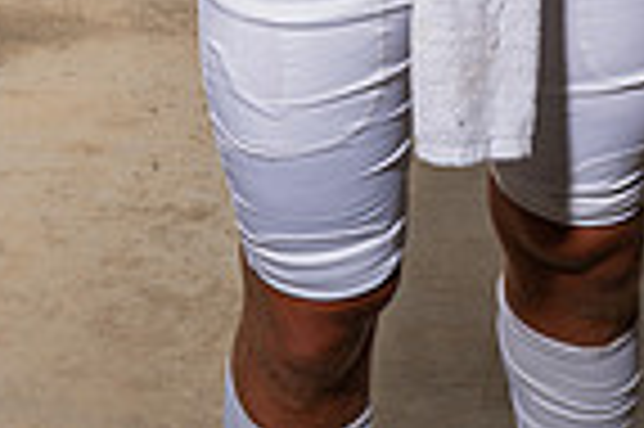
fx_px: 1966
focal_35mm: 110
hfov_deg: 18.6
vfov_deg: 10.7
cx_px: 392
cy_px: -581
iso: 160
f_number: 10
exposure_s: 1/250
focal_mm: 35
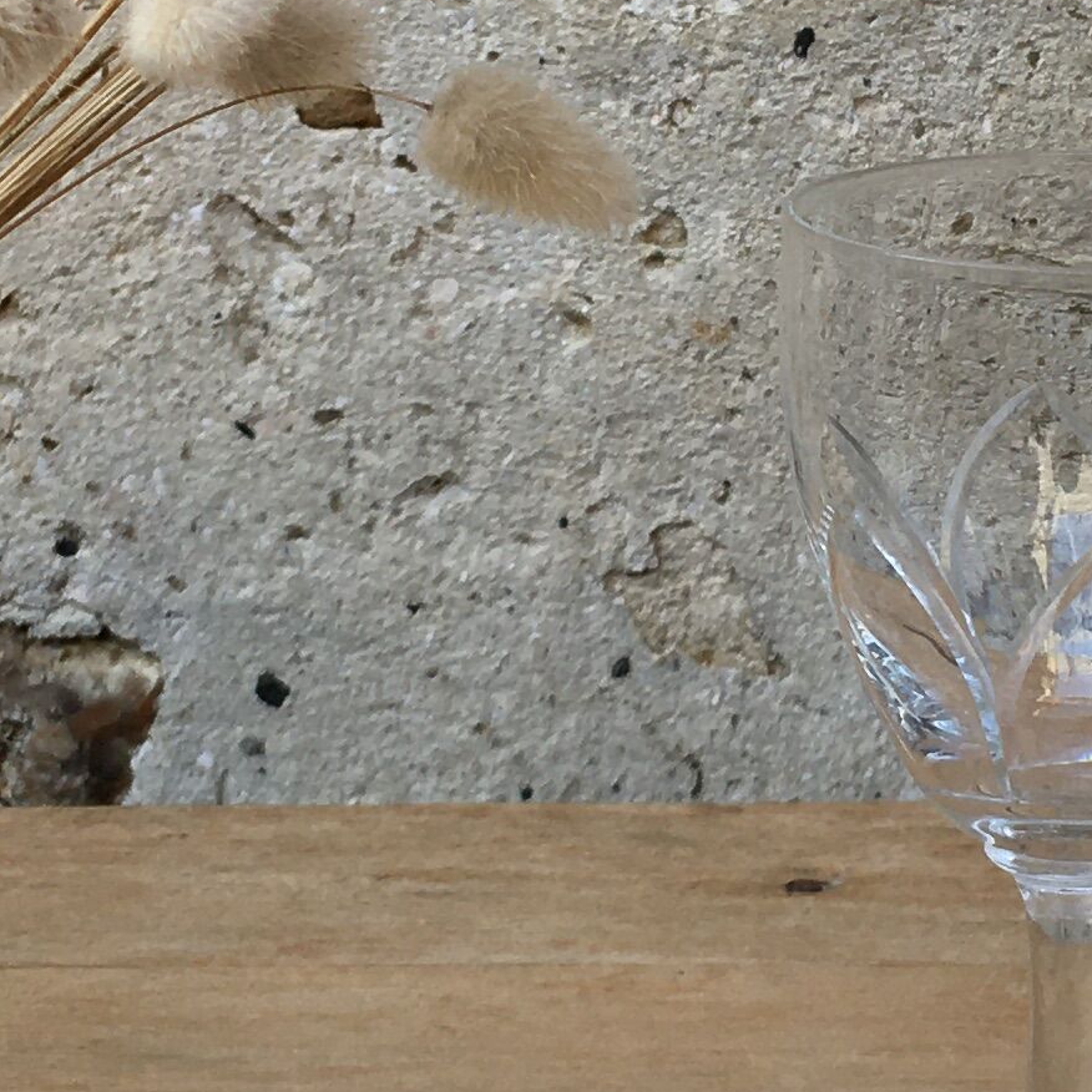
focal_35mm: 118
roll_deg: +0.9
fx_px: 4211
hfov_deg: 14.7
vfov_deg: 14.8
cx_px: 875
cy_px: 470
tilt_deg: -12.7
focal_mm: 4.15
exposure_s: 1/112
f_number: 2.2
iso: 25
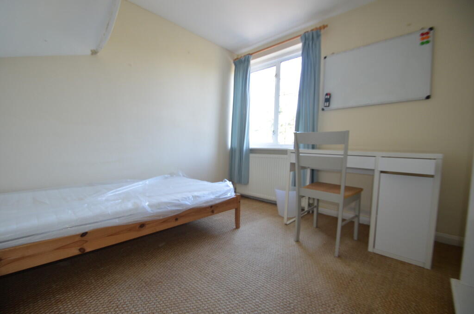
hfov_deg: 100.5
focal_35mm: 15
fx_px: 197
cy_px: 157
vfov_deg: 77.1
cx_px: 237
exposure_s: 1/60
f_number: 3.5
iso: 400
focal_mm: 10
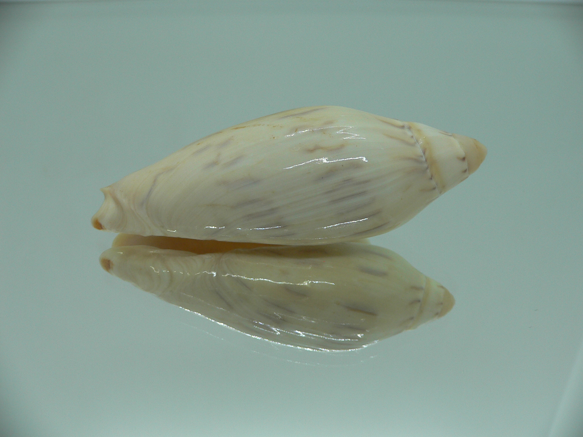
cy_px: 218
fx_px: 589
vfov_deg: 40.7
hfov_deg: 52.6
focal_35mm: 35
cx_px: 292
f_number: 2.8
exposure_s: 1/60
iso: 80
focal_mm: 4.6
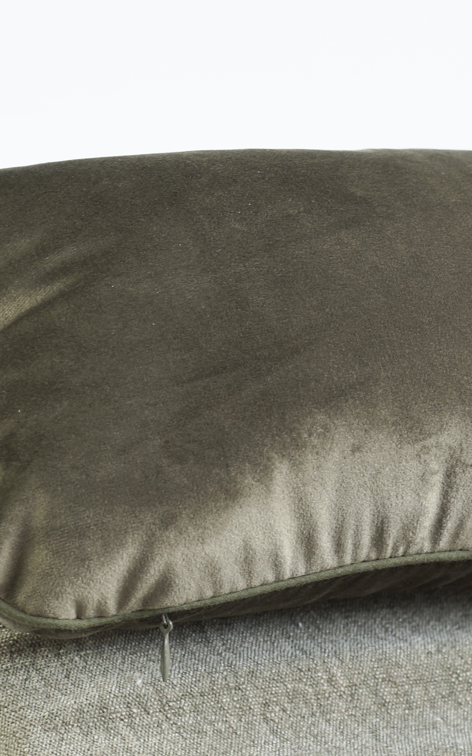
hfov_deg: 12.8
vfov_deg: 20.4
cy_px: 303
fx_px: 2099
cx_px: 366
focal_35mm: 102
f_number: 4.5
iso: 100
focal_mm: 35
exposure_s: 1/6
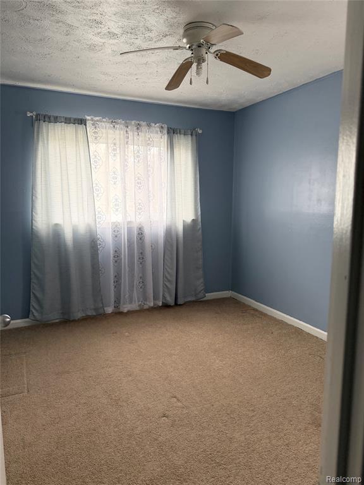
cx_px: 182
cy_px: 242
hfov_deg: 56.8
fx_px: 336
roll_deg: -0.5
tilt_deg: -8.5
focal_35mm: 24
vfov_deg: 71.6
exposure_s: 1/113
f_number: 1.78
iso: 200
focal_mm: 6.76
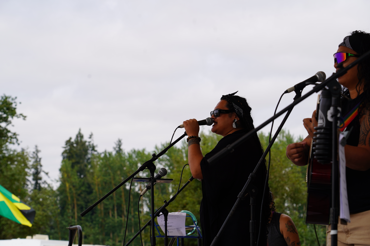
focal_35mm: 105
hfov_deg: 19.5
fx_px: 1079
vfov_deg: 13.0
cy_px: 123
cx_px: 185
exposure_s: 1/250
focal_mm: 105
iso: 100
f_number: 8
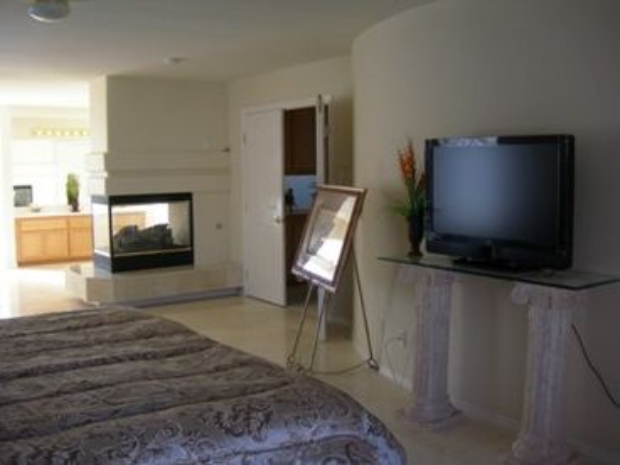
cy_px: 232
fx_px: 681
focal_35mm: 38
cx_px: 310
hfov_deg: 49.0
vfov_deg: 37.7
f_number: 2.8
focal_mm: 7.8
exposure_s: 1/89
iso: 200
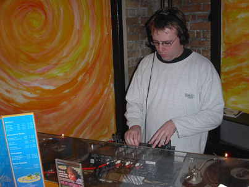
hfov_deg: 49.0
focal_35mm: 38
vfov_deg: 37.7
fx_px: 273
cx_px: 124
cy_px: 94
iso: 100
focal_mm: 7.8
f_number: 2.8
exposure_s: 1/30
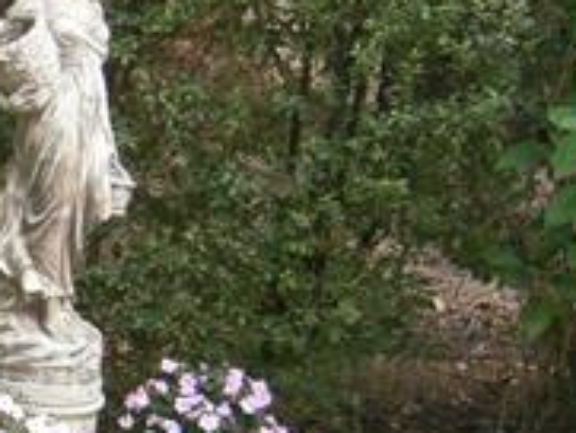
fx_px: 1432
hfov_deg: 20.0
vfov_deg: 17.2
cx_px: -258
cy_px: 224
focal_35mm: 86
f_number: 2.8
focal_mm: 4.7
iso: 400
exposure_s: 1/250
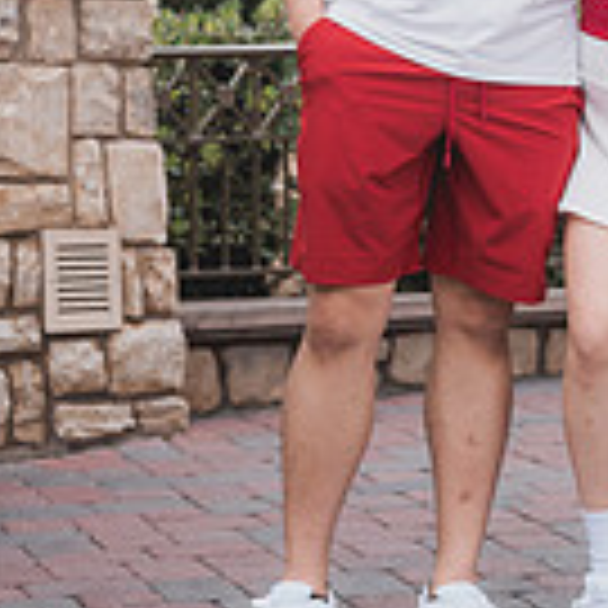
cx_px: 477
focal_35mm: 142
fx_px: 2822
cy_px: -59
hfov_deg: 12.3
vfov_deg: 12.1
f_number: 2.8
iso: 250
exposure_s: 1/640
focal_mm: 50
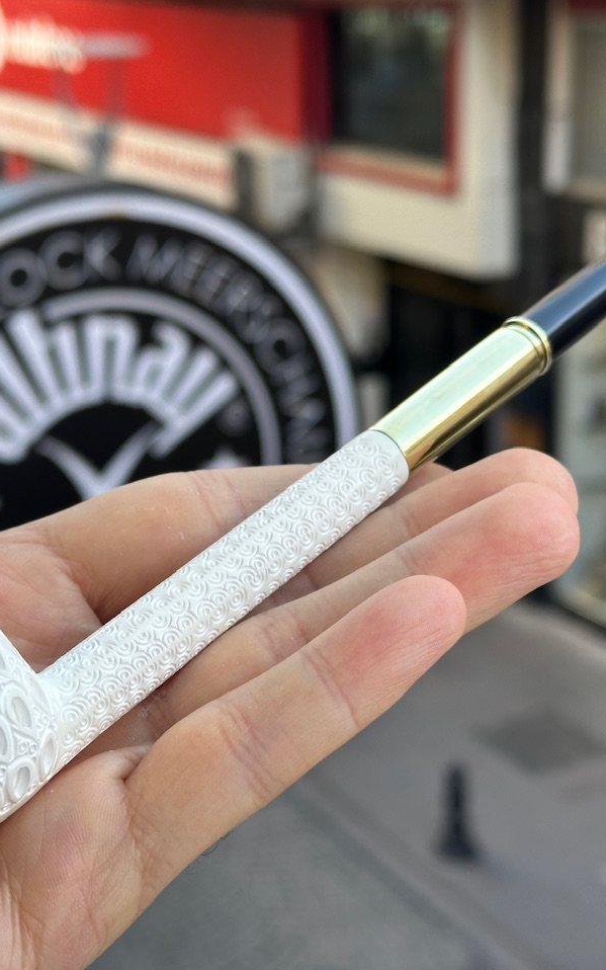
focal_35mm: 68
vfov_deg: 30.2
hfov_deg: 19.1
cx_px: 229
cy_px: 485
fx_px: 1796
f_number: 1.78
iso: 50
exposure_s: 1/237
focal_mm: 6.86
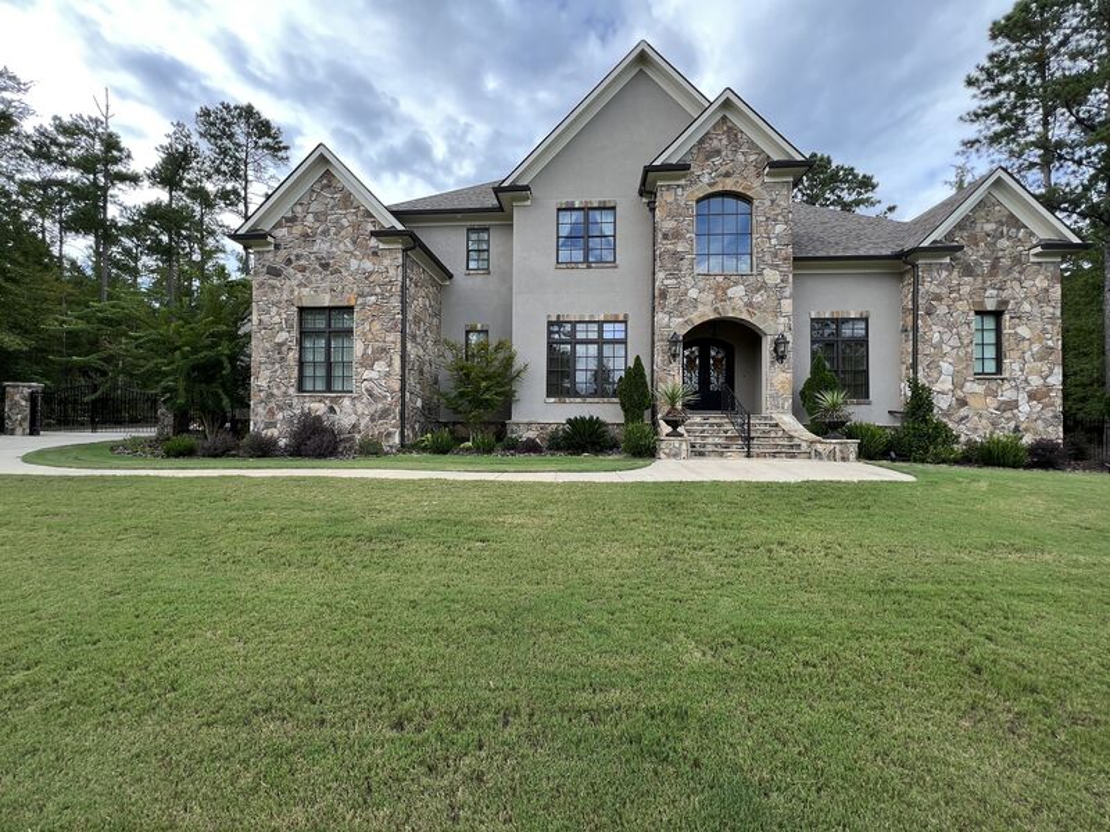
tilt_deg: -0.2
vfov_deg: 89.9
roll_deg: -0.5
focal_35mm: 13
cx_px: 555
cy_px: 416
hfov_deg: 106.2
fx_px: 417
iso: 32
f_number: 1.8
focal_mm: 1.57
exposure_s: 1/319
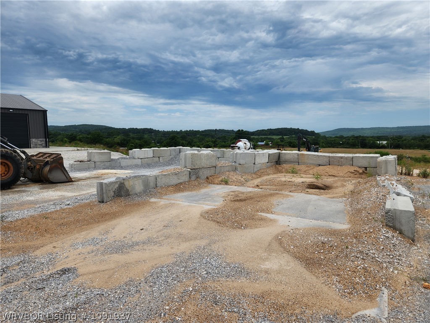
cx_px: 215
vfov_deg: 58.9
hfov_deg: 73.9
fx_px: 286
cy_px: 162
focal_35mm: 23
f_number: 1.8
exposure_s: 1/1910
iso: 20
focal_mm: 5.4
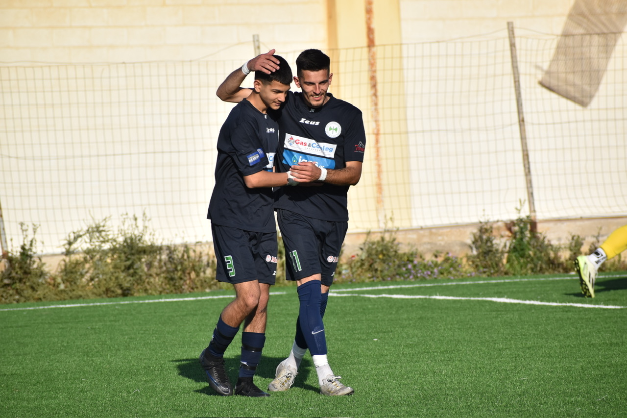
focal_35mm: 330
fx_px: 5746
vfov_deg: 4.2
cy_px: 209
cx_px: 314
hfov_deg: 6.2
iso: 400
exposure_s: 1/2000
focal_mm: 220
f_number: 8
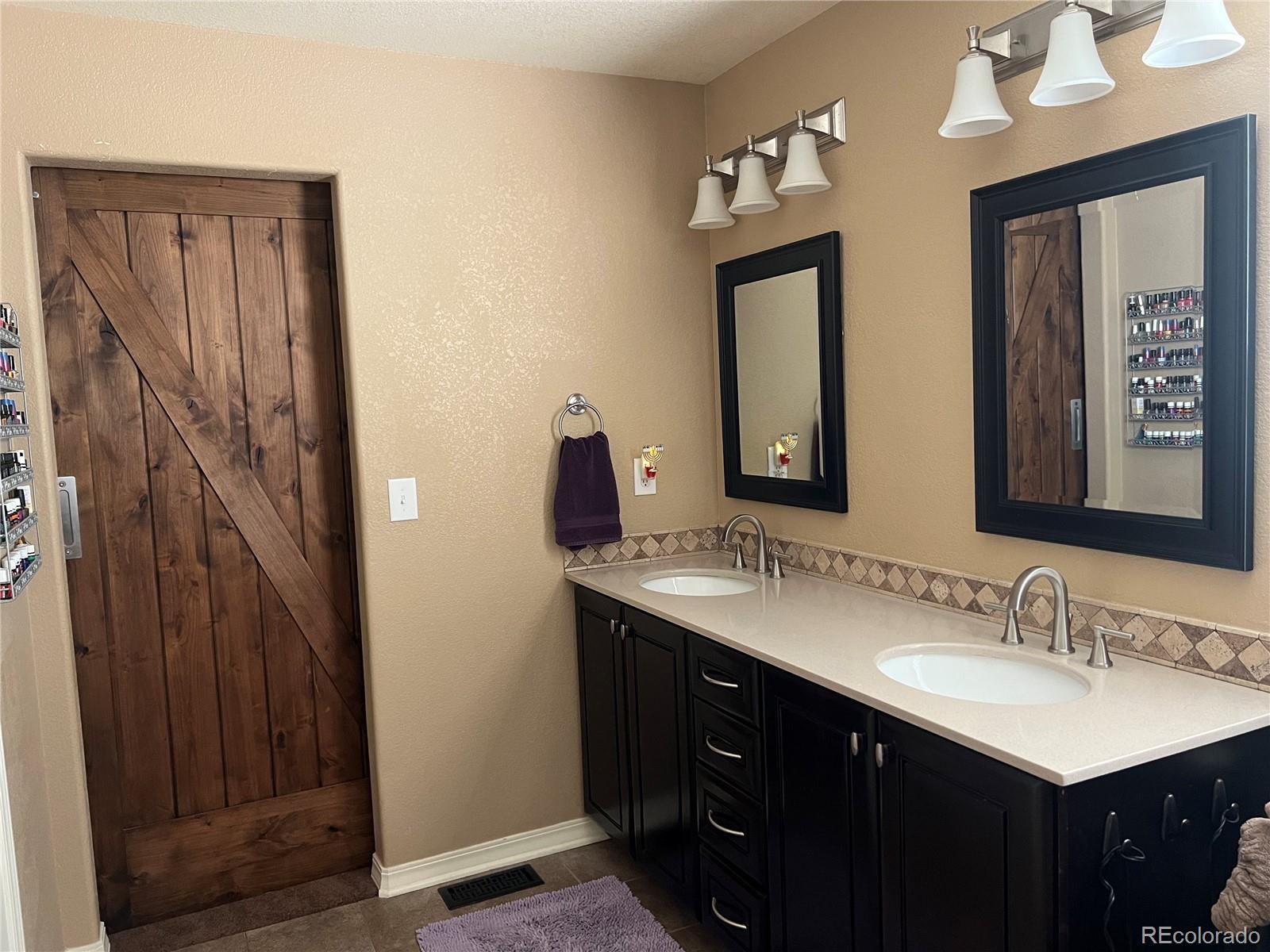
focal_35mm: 26
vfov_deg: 53.1
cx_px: 635
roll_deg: +2.2
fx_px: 954
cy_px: 476
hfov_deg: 67.3
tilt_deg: -5.5
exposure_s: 1/60
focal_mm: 5.7
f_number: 1.5
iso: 400
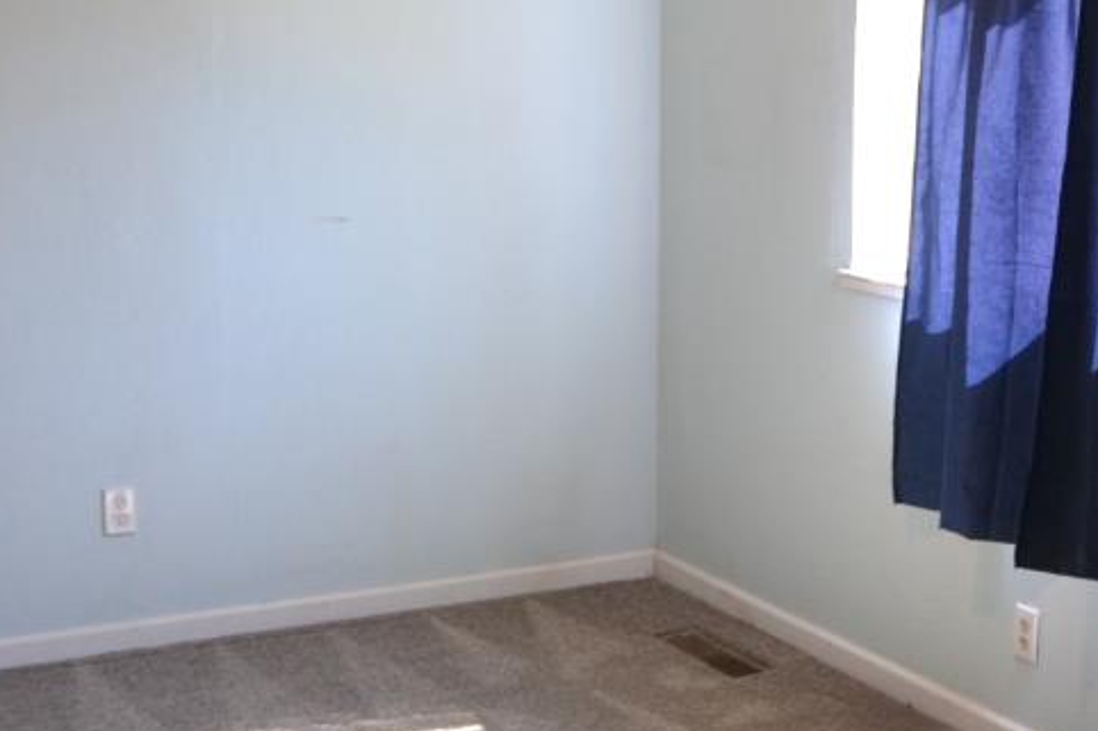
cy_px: 408
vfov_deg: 24.2
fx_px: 1707
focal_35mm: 56
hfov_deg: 35.0
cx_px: 809
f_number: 4
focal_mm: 12
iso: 500
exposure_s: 1/200
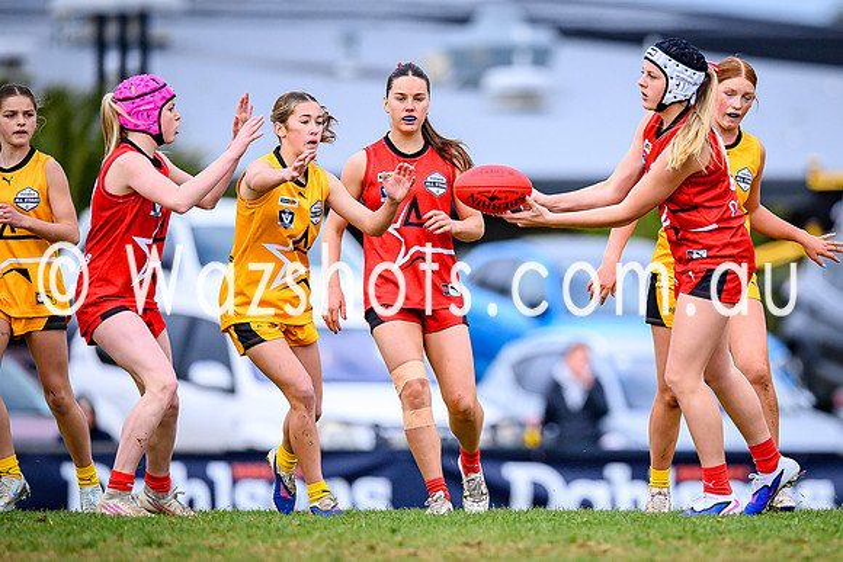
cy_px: 279
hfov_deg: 2.8
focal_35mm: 733
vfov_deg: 1.9
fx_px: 17160
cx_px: 613
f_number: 4
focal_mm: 500
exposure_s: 1/1600
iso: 320
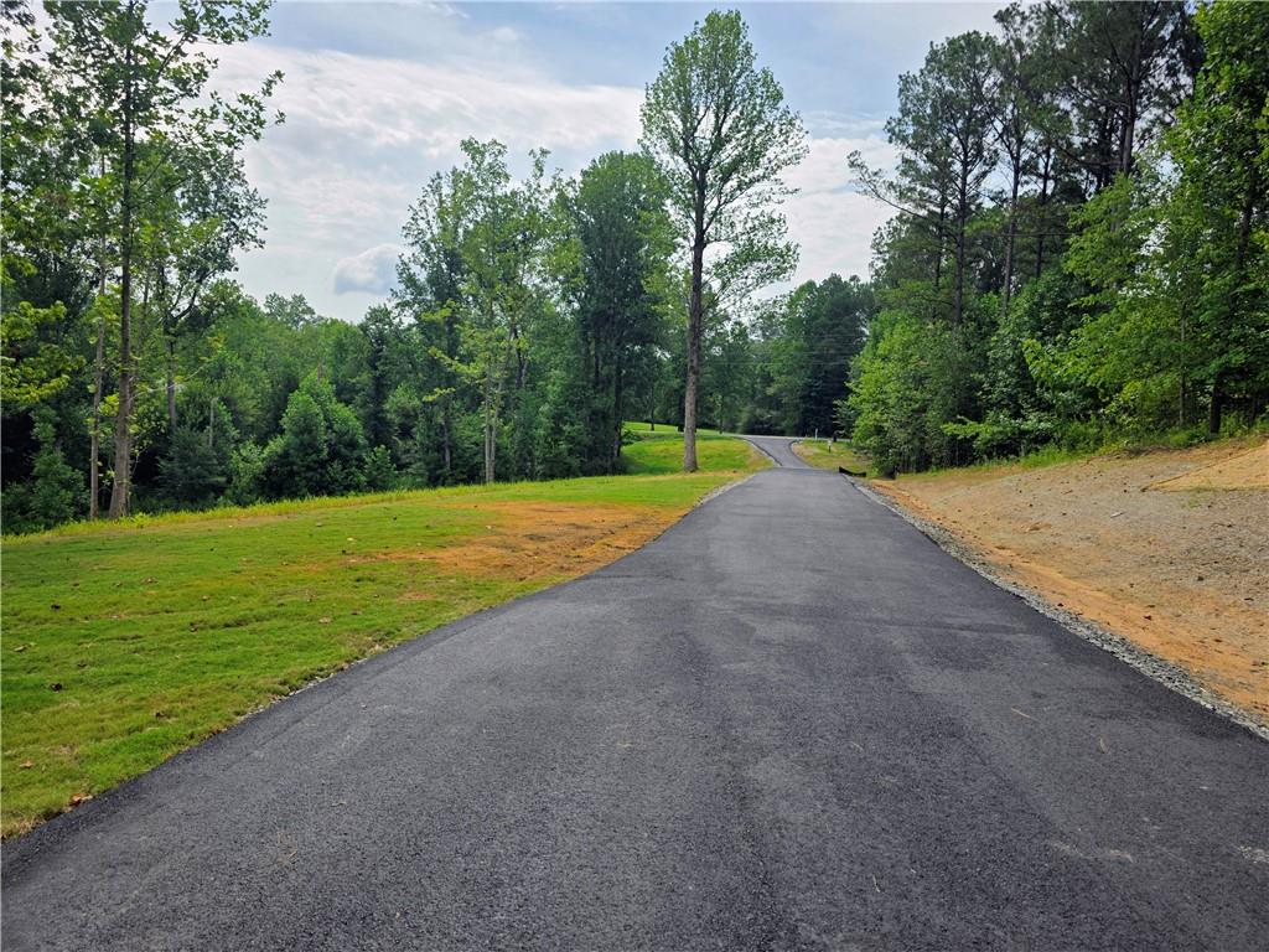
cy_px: 476
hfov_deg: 73.9
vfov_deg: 58.9
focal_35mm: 23
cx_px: 634
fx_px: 843
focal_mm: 6.3
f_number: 1.7
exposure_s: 1/7626
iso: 80
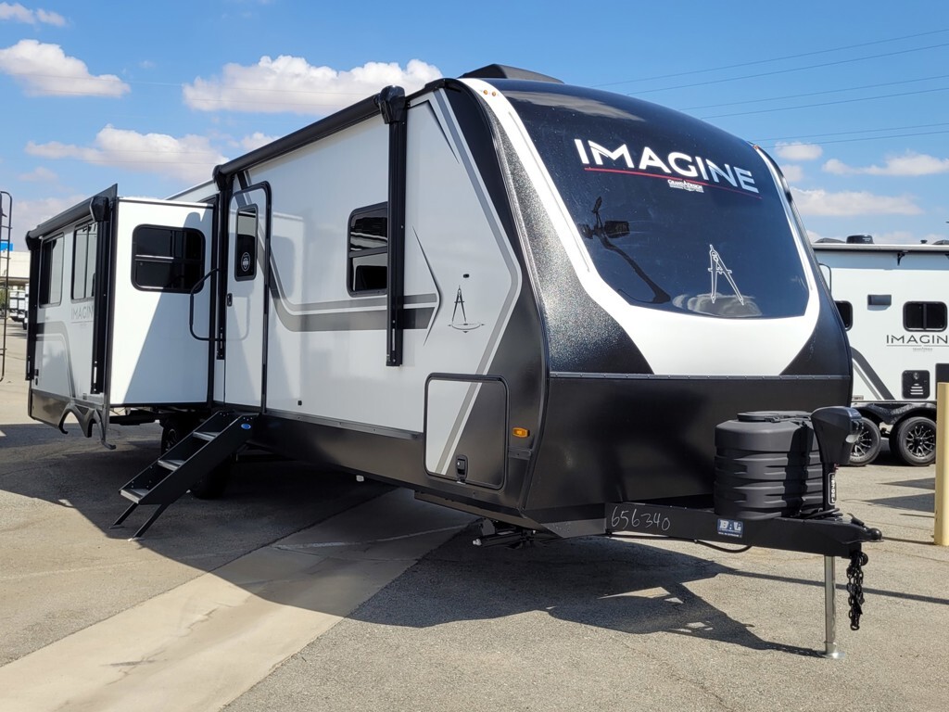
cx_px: 474
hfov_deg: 67.3
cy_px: 356
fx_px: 713
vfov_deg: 53.1
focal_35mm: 26
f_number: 1.8
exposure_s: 1/2456
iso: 40
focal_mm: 5.4
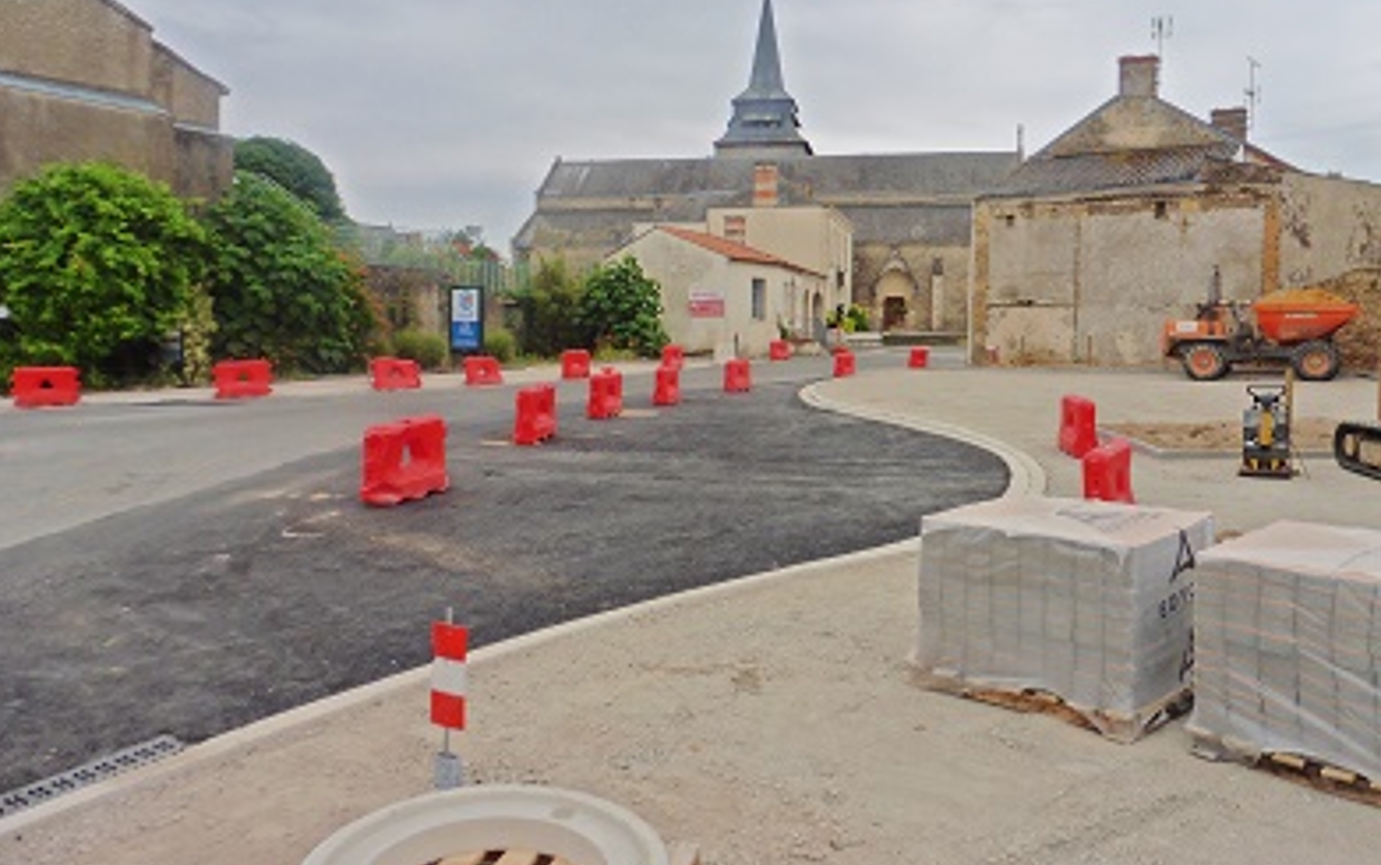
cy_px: 367
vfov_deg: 47.5
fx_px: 979
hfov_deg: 70.4
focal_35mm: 26
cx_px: 678
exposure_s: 1/640
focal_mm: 4.3
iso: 100
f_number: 4
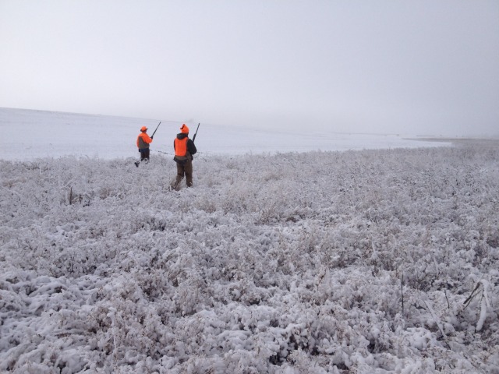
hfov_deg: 52.6
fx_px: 505
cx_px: 250
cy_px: 187
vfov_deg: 40.7
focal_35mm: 35
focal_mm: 4.28
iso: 50
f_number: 2.4
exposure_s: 1/3953
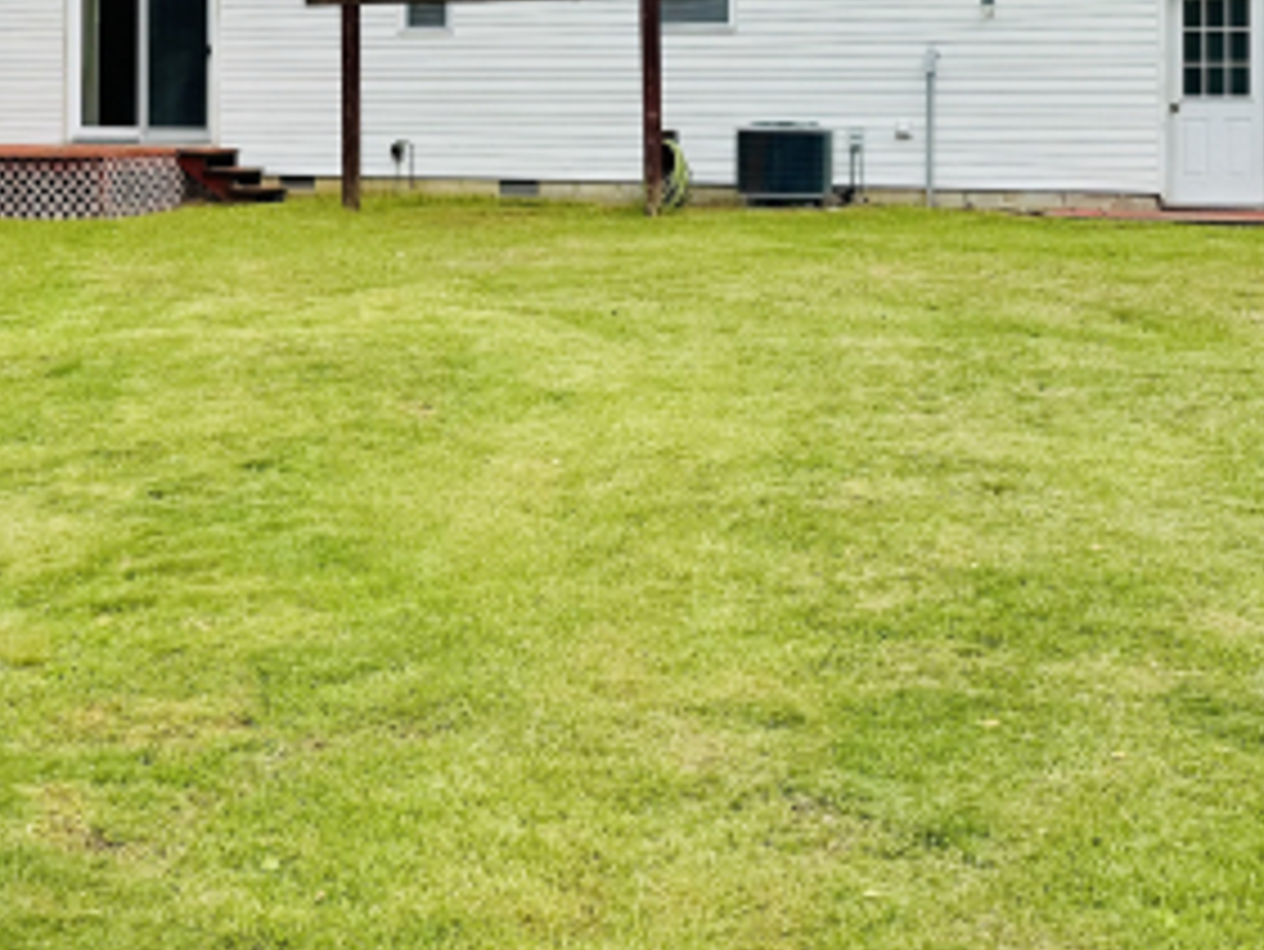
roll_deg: -0.6
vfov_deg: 24.8
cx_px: 268
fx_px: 2082
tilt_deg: +1.2
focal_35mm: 57
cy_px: 68
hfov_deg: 32.9
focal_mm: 6.76
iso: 80
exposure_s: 1/3802
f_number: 1.78
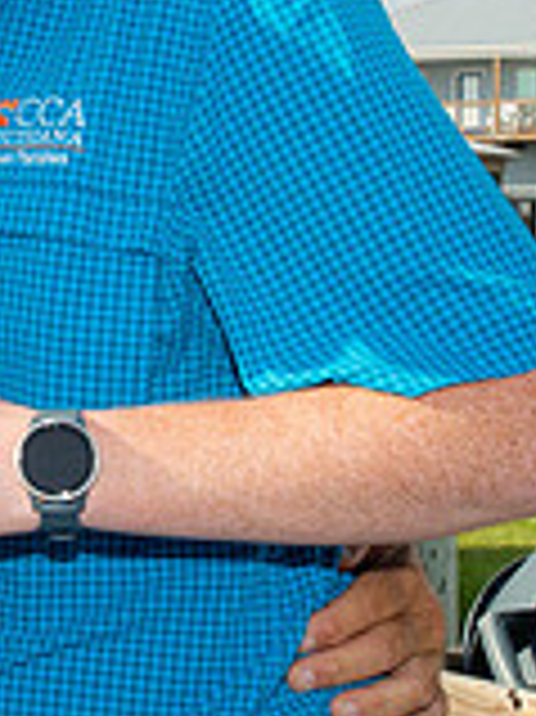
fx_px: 2543
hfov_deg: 11.6
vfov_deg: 16.0
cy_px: 189
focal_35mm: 123
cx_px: -252
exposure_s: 1/250
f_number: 14
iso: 500
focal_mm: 35
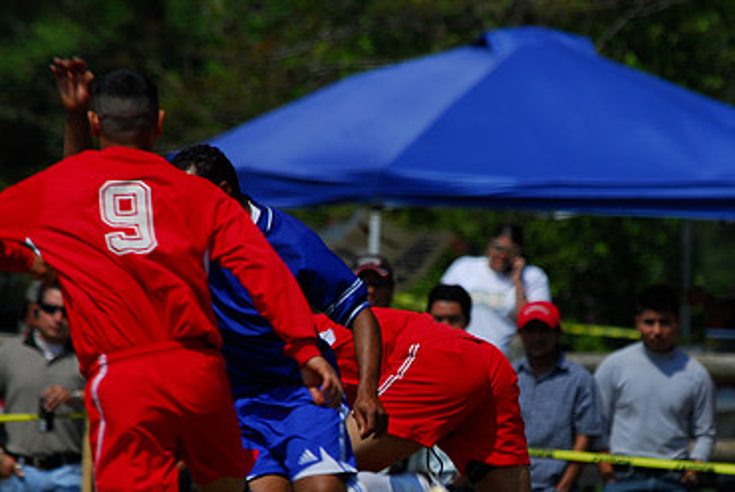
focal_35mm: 870
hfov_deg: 2.4
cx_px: 493
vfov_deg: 1.6
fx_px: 17791
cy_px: 369
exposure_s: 1/200
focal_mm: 370
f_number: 7.1
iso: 100
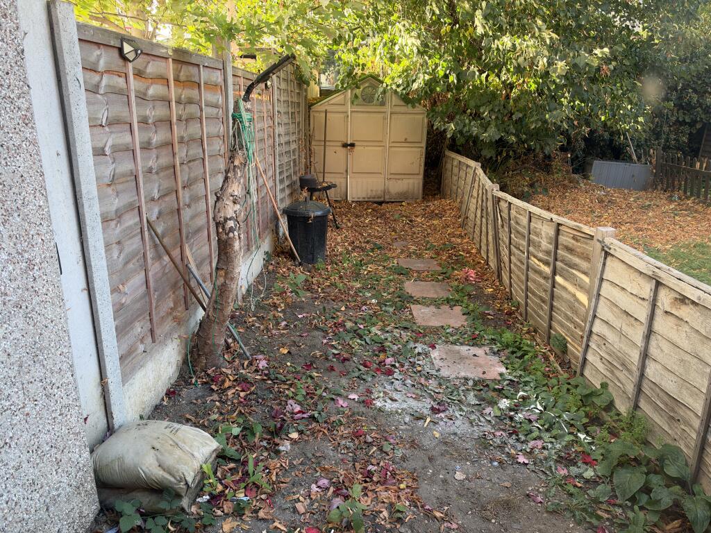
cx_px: 356
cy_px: 266
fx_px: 493
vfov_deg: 56.8
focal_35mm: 24
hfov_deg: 71.6
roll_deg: -0.8
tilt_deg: -16.6
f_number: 1.8
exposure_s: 1/100
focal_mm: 6.93
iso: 100
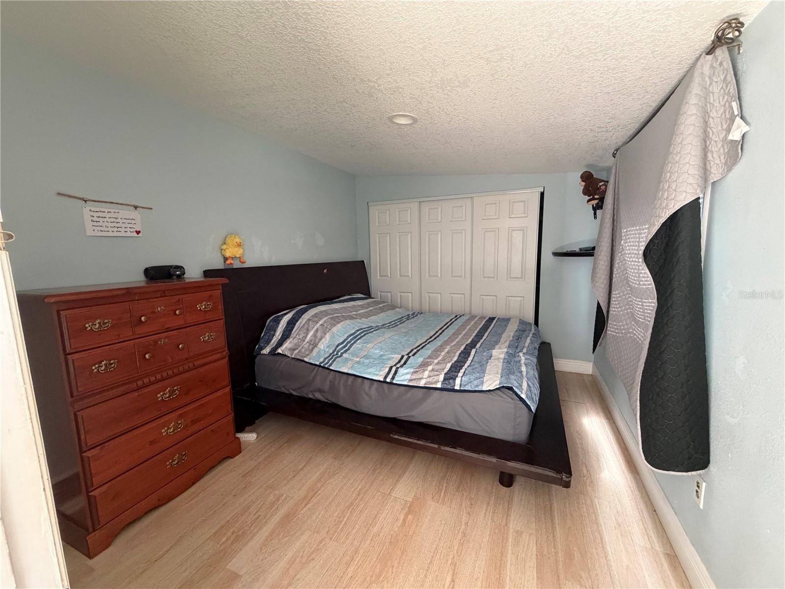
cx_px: 392
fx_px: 317
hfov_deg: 102.1
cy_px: 294
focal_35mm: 14
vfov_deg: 85.7
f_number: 2.2
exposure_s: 1/60
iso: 500
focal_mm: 2.22
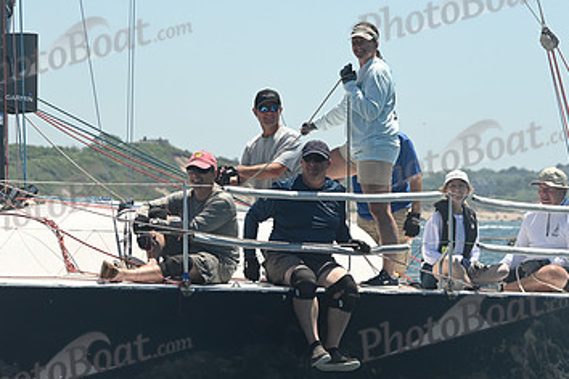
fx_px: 3493
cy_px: 259
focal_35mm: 221
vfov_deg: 6.2
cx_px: 276
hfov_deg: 9.3
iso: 320
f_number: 8
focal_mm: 135
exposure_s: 1/1000
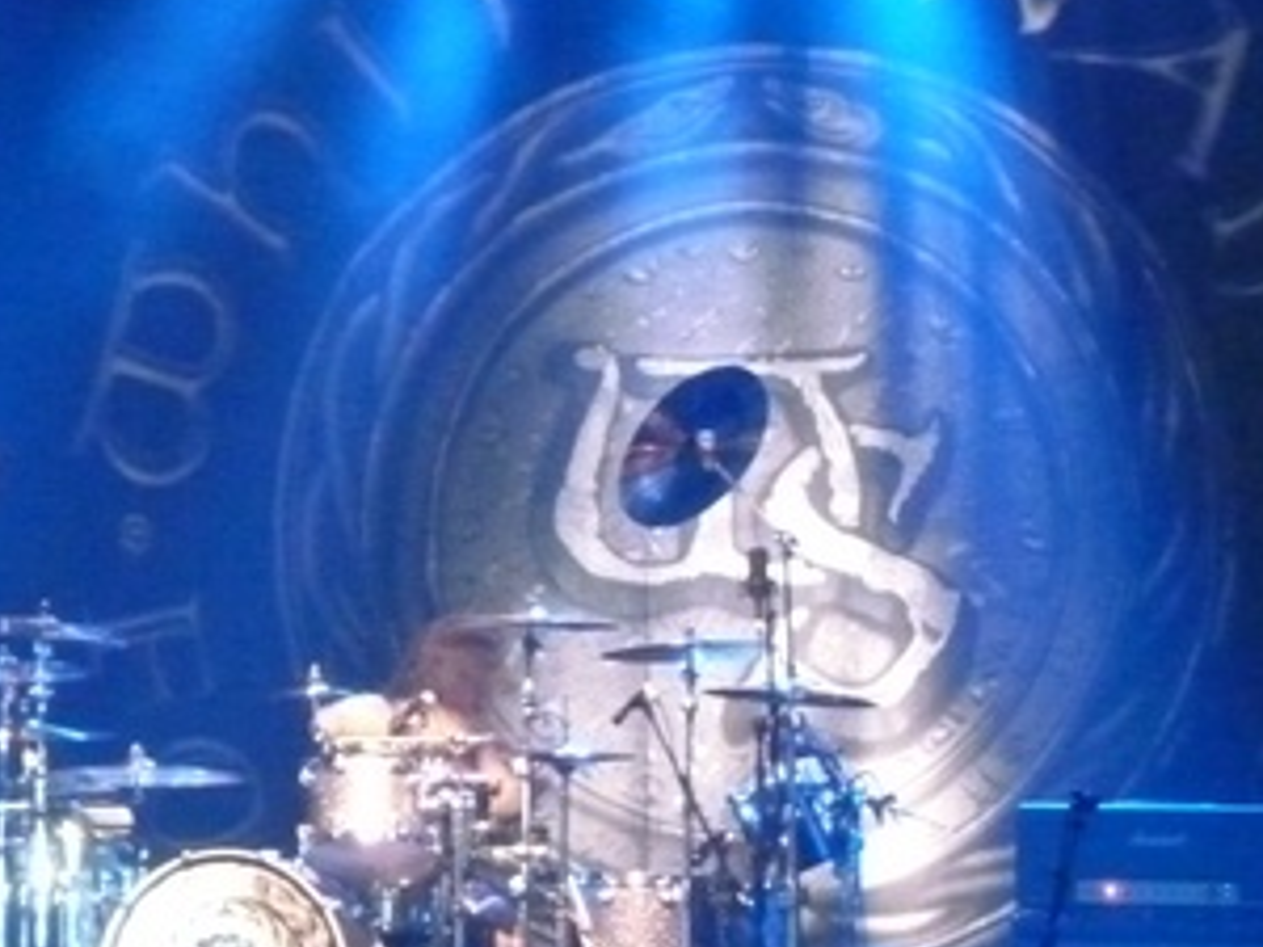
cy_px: 503
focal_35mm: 243
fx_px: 8866
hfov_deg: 8.1
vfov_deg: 6.1
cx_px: 46
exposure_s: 1/15
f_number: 5
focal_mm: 18.7
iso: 1600
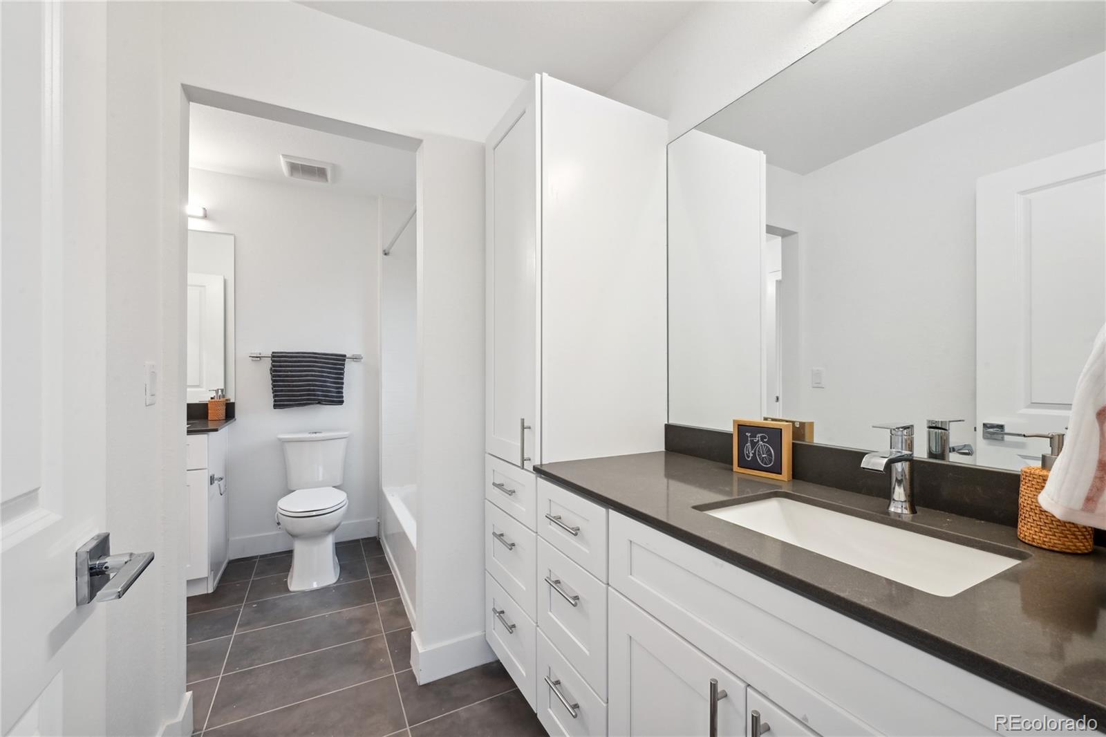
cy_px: 368
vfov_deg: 81.2
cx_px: 553
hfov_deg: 104.3
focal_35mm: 14
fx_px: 430
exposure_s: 1/10
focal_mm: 14
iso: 400
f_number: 11
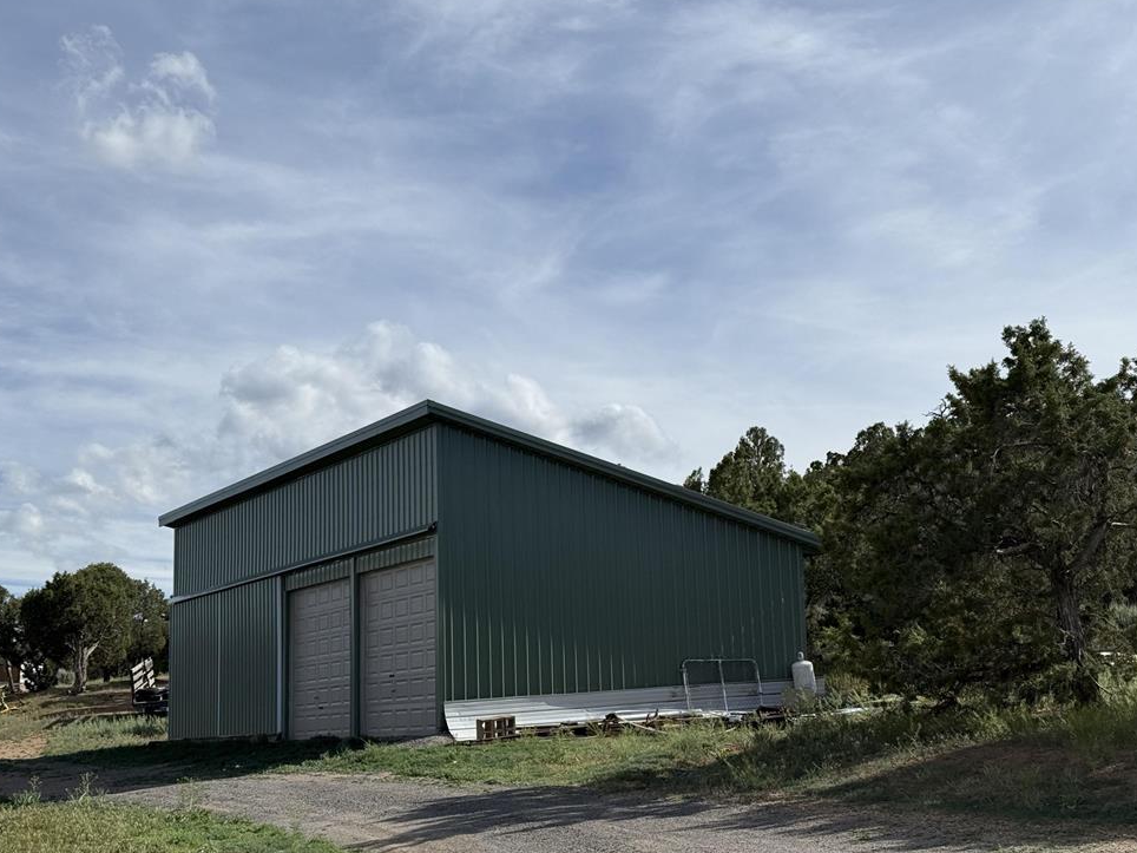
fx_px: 1675
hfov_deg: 37.5
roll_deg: +1.4
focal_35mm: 51
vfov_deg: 28.6
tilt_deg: +10.4
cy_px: 438
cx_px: 587
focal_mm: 6.76
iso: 64
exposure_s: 1/8772
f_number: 1.78
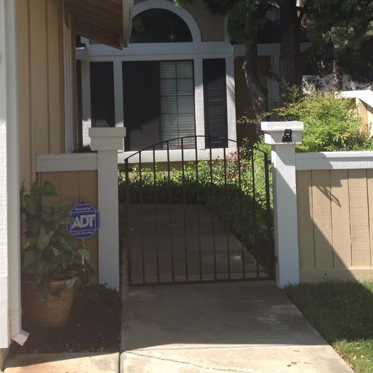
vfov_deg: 26.5
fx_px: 780
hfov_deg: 26.9
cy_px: 85
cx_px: 180
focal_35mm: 64
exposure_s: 1/986
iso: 50
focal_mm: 4.28
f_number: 2.4
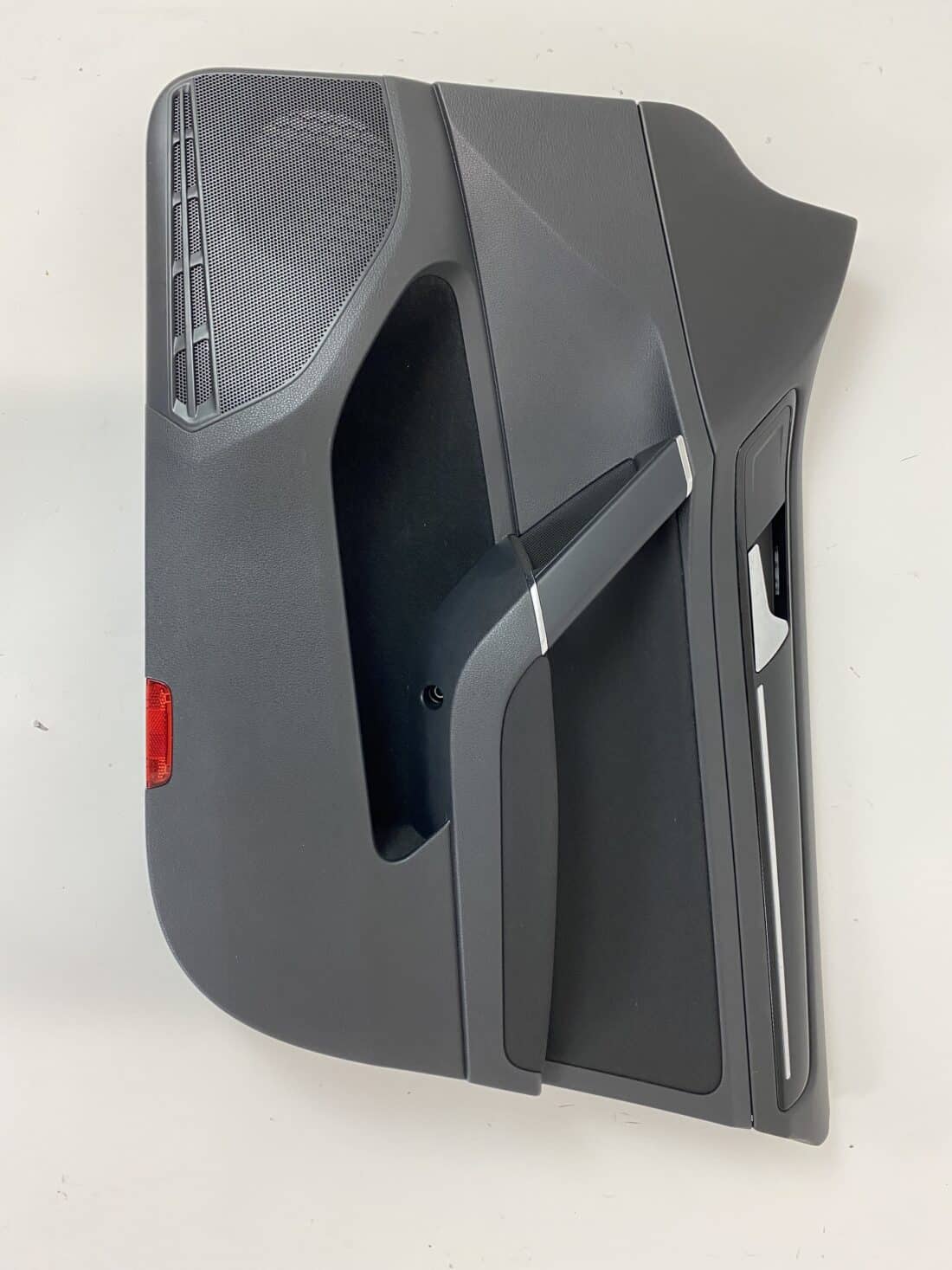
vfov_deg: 67.3
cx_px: 476
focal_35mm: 26
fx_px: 954
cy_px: 635
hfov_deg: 53.1
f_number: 1.8
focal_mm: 4.25
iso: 80
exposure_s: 1/50
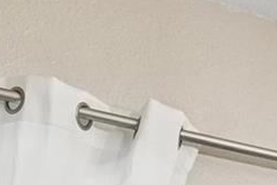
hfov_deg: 14.5
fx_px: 747
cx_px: 652
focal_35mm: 97
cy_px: 485
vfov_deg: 11.1
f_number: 8
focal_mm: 10
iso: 500
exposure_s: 1/30
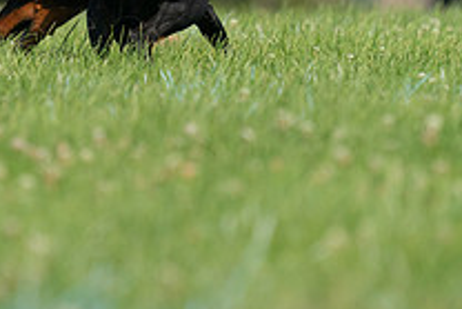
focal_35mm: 1236
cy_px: -108
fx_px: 15873
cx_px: 200
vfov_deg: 1.1
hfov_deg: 1.7
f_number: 6.3
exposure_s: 1/4000
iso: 1000
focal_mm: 444
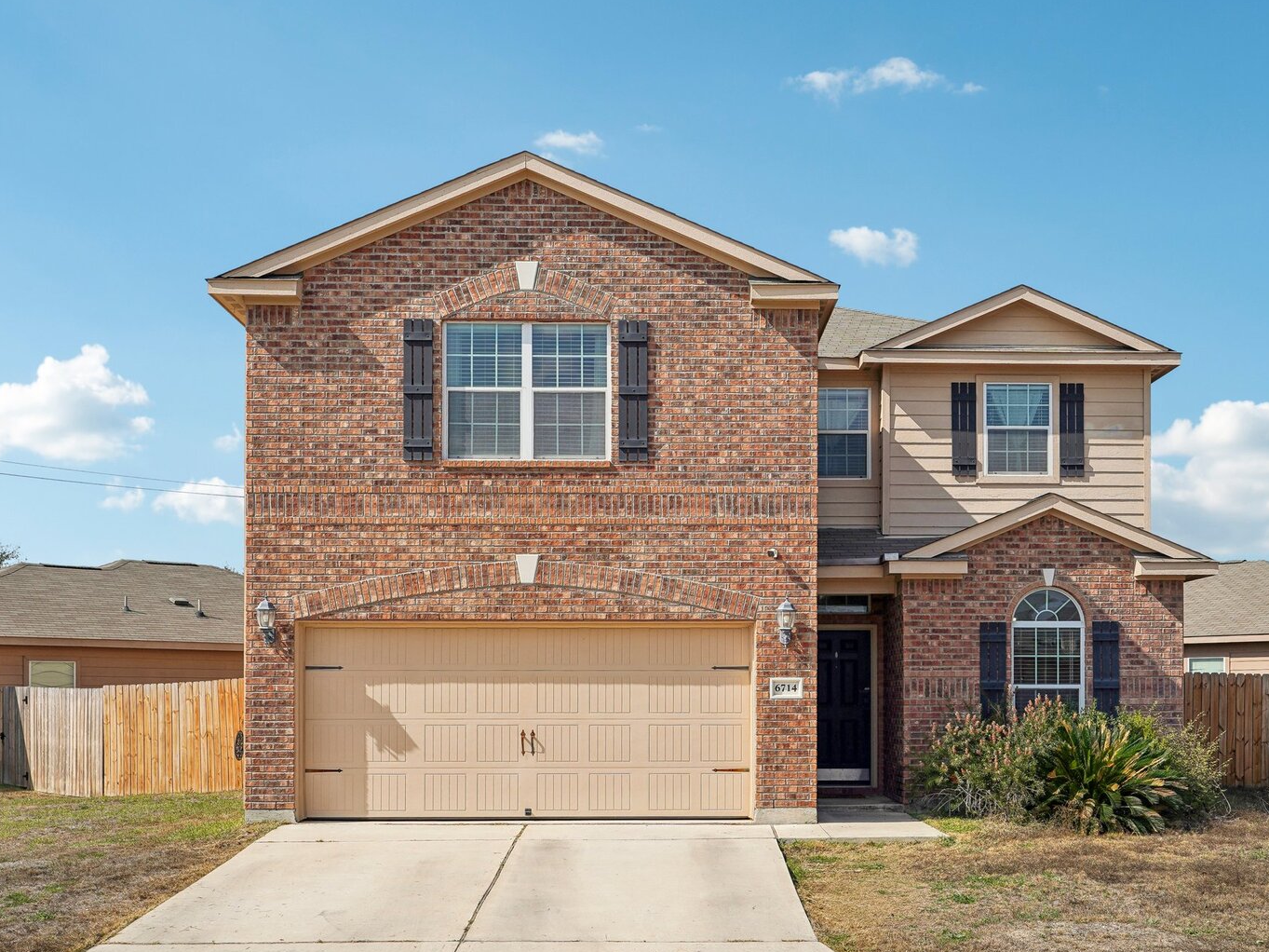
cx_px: 709
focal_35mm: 40
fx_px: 1466
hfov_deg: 46.7
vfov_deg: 36.0
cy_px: 483
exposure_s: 1/500
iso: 100
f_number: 8
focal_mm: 35
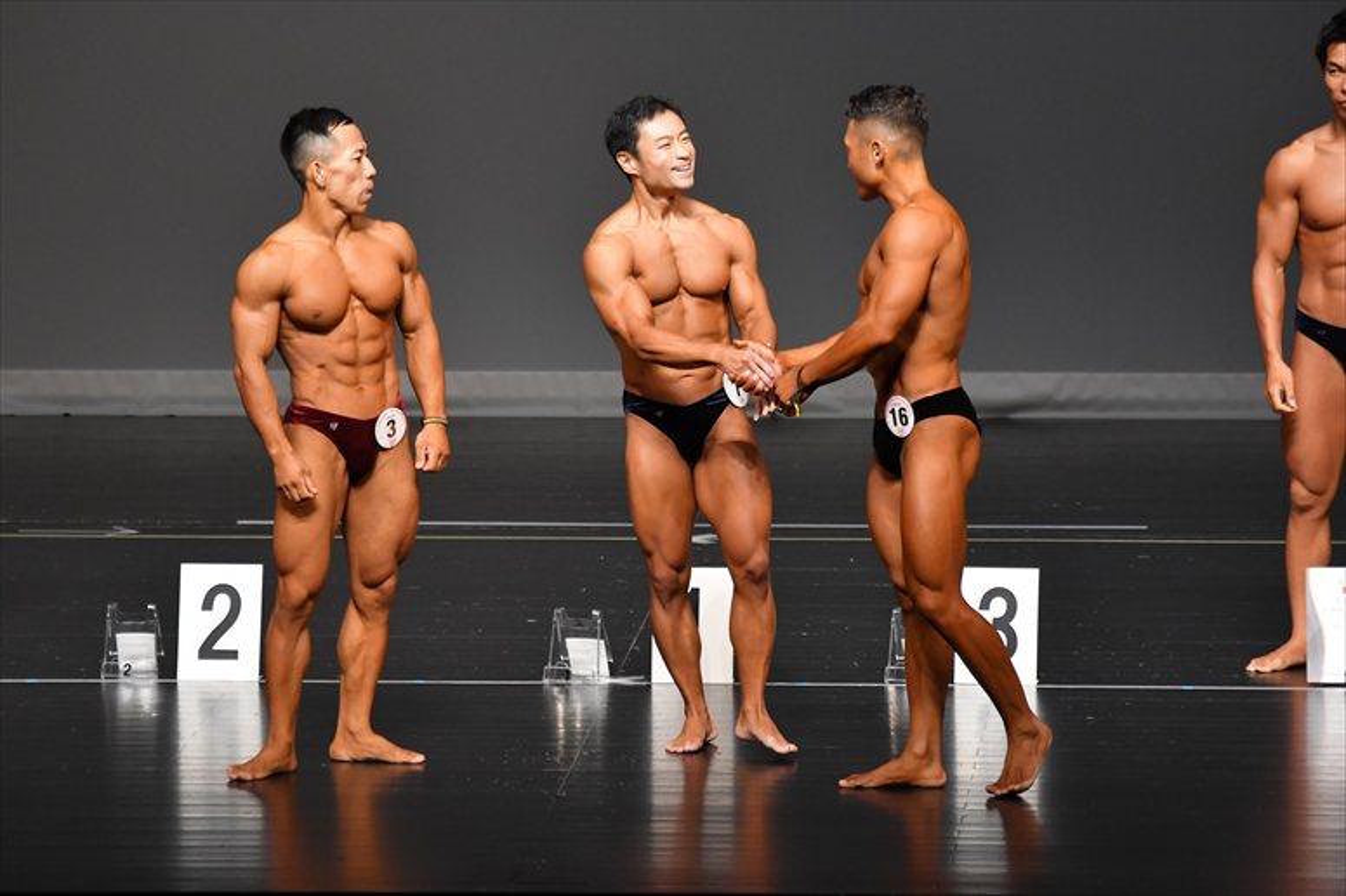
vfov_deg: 4.8
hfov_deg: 7.2
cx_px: 673
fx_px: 10651
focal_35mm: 285
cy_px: 448
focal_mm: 190
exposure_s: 1/400
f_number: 5.6
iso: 2500
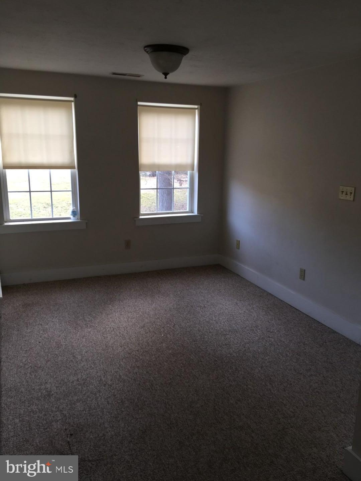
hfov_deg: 48.2
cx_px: 180
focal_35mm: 29
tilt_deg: -14.0
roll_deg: -0.2
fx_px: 403
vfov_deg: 61.7
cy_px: 240
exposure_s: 1/30
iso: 25
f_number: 2.2
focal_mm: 4.15
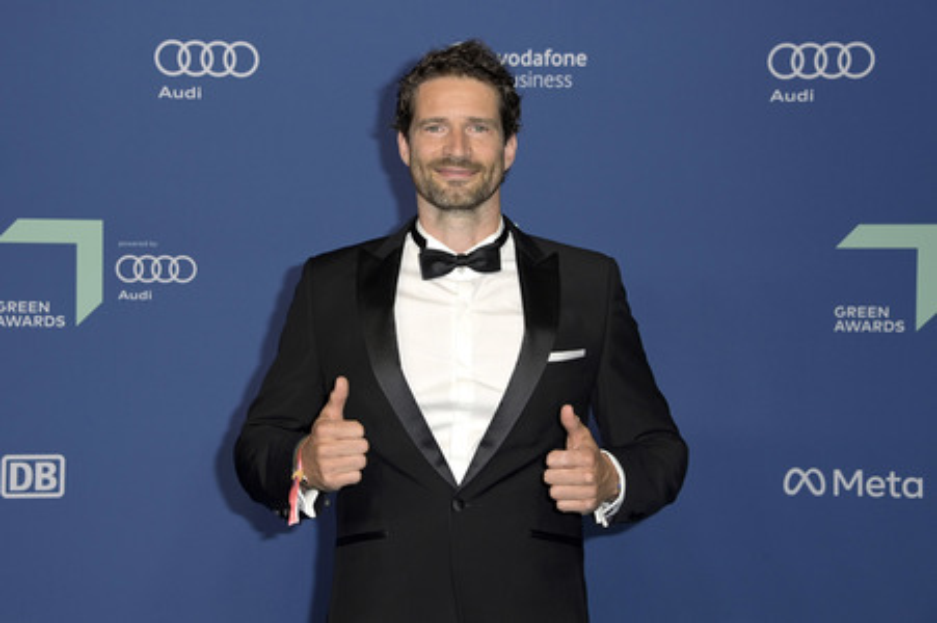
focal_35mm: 68
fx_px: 1769
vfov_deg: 20.0
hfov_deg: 29.7
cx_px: 468
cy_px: 312
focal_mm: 68
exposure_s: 1/250
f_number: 5.6
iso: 800
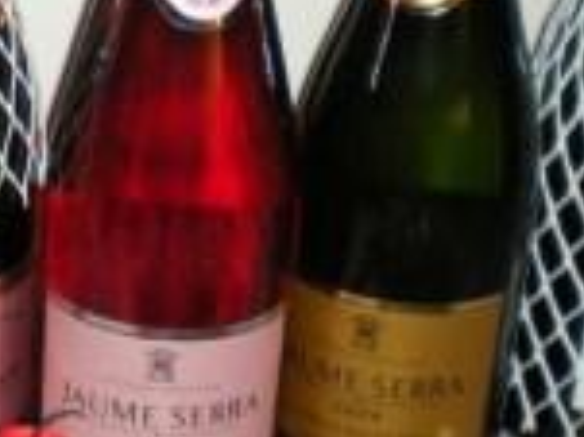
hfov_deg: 17.3
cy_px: 166
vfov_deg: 13.1
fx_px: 1905
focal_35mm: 113
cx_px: 155
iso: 64
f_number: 3.1
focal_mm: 6.3
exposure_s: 1/60
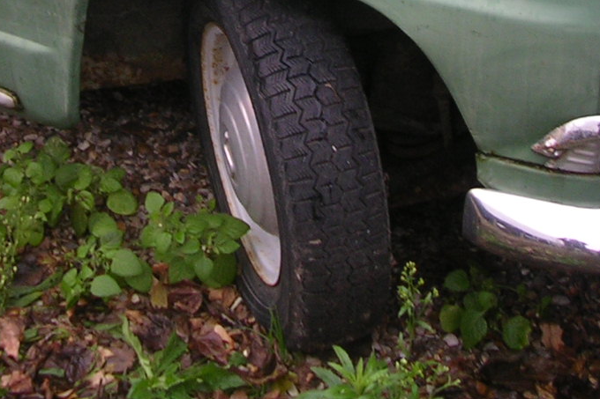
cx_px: 246
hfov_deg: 21.9
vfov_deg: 14.1
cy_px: -121
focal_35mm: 93
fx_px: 1550
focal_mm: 5.8
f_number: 2.8
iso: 50
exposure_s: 1/110
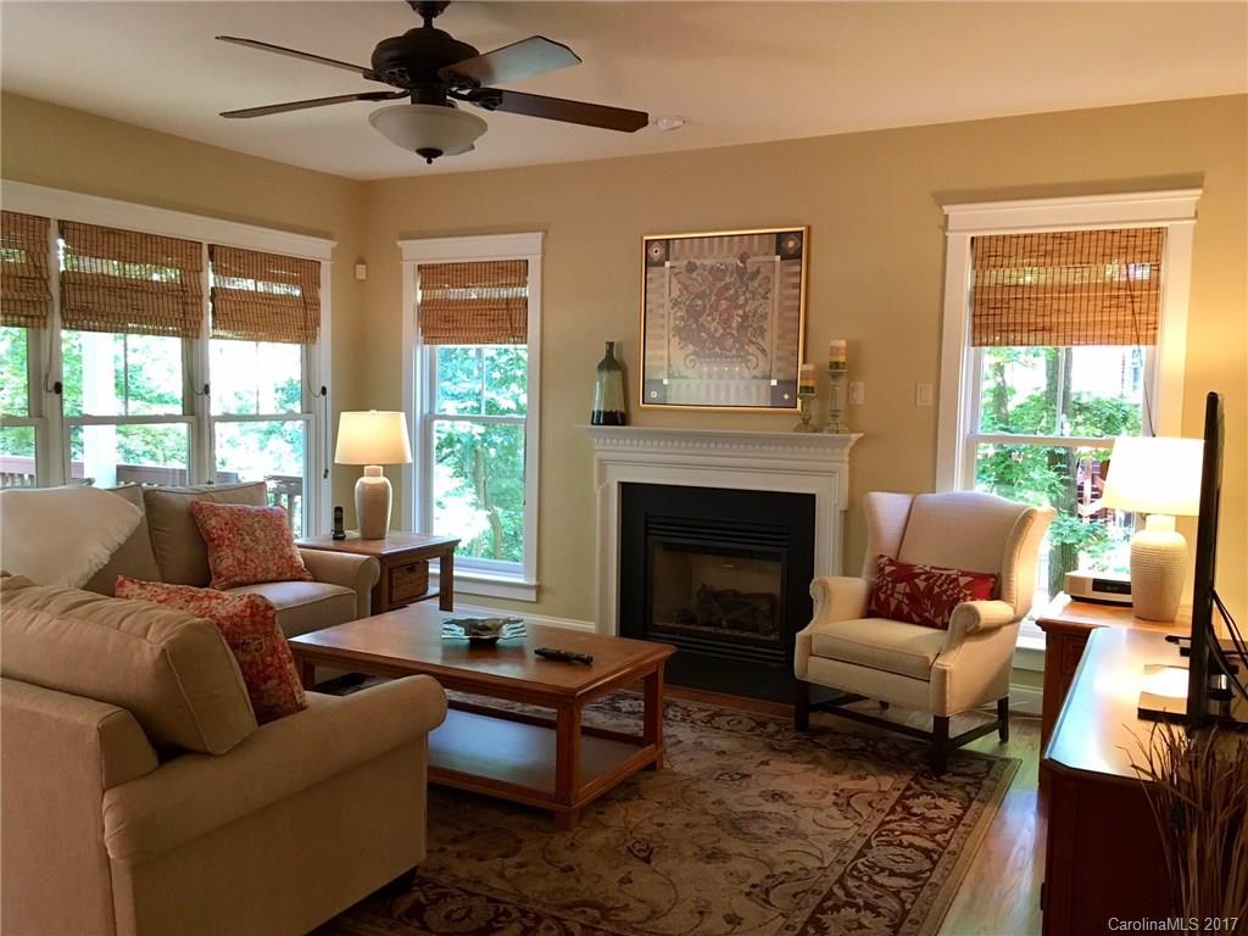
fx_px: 1046
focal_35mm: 29
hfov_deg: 61.7
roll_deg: -0.9
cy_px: 468
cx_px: 624
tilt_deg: -6.1
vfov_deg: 48.2
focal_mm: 4.15
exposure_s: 1/30
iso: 160
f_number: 2.2
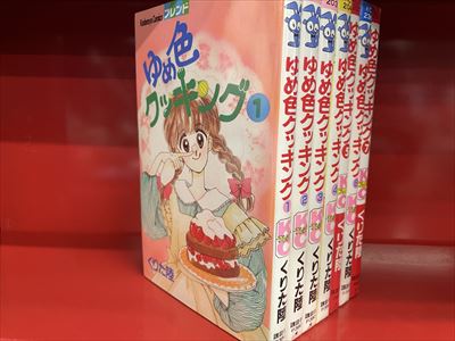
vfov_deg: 53.1
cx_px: 228
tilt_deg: -8.9
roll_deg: -0.4
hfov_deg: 67.3
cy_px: 170
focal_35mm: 26
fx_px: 342
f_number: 1.6
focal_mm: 4.2
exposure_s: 1/60
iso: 100
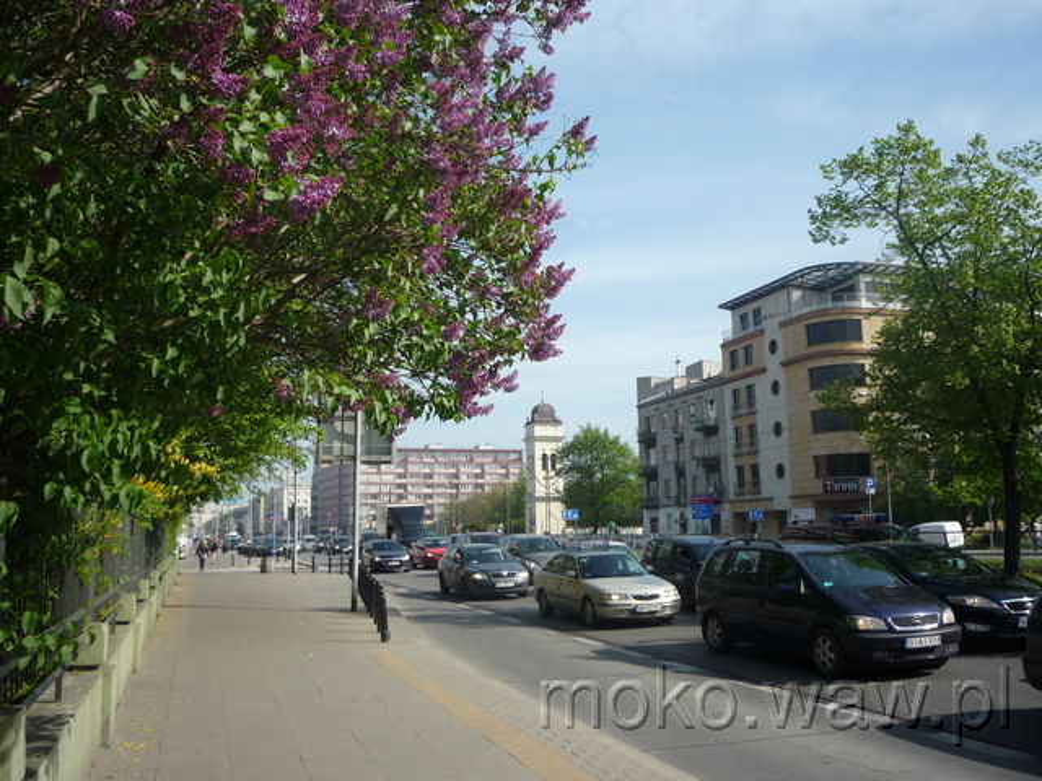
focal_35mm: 32
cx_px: 521
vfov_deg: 44.2
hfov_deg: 56.8
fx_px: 963
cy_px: 390
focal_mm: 5.2
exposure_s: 1/400
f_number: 4.5
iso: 100
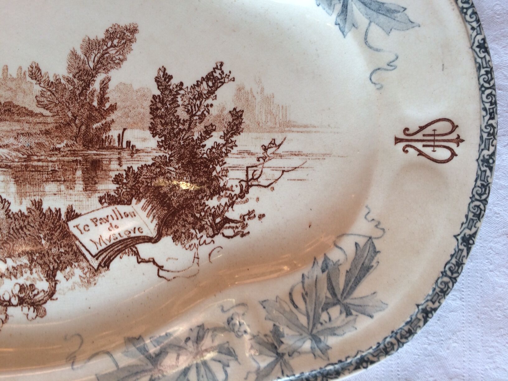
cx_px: 254
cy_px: 190
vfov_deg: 48.2
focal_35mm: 29
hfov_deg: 61.7
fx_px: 426
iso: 40
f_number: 2.2
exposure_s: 1/100
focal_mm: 4.15
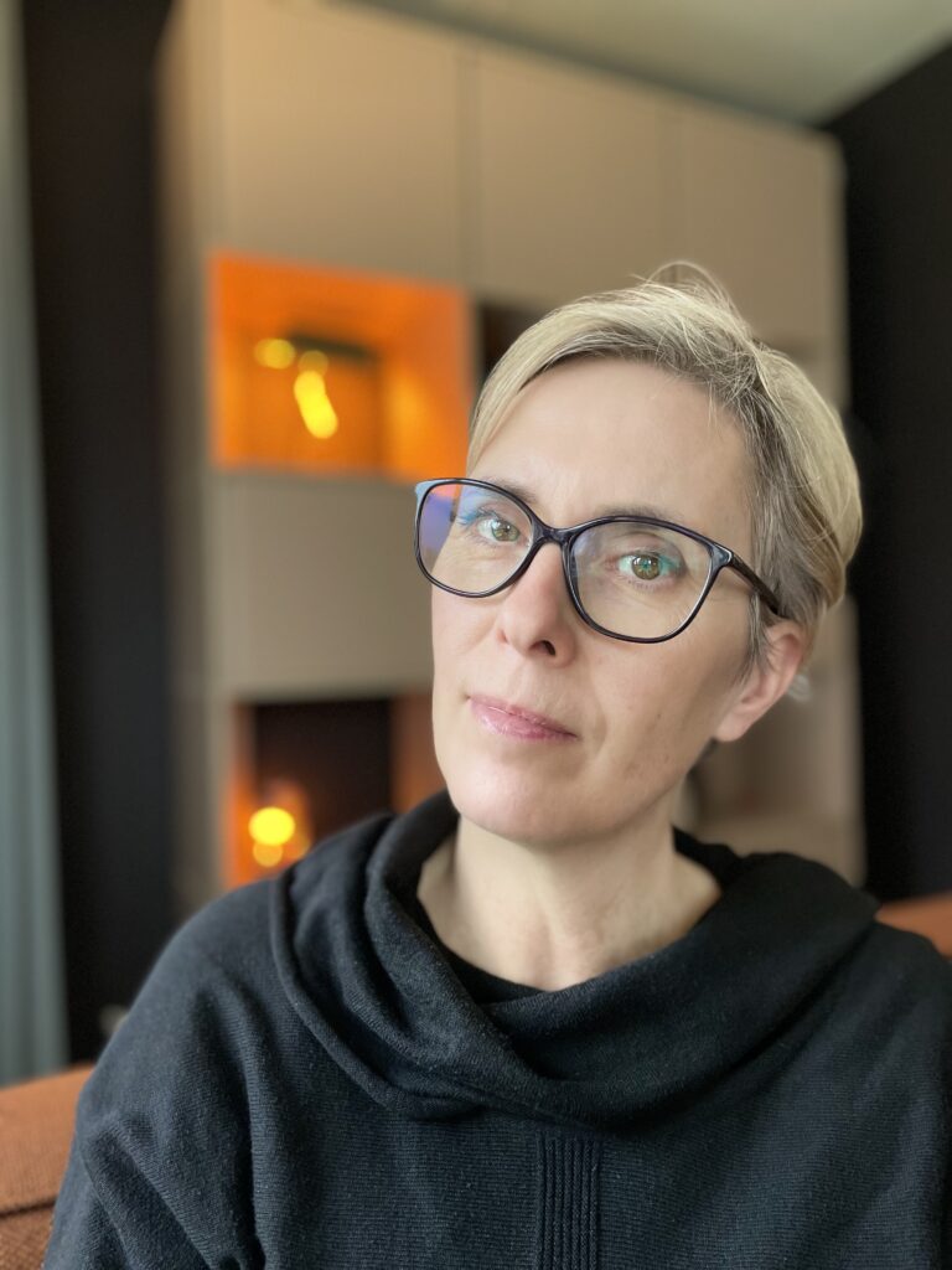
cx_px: 476
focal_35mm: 26
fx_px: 953
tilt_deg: +1.5
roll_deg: +1.3
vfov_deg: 67.3
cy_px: 635
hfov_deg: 53.1
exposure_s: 1/54
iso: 320
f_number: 1.6
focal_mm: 4.2
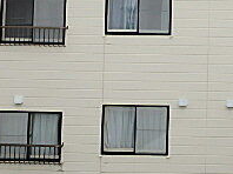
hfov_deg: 26.4
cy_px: -67
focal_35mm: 68
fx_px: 457
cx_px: 254
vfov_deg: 19.5
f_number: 3.5
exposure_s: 1/1000
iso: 125
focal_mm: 3.7
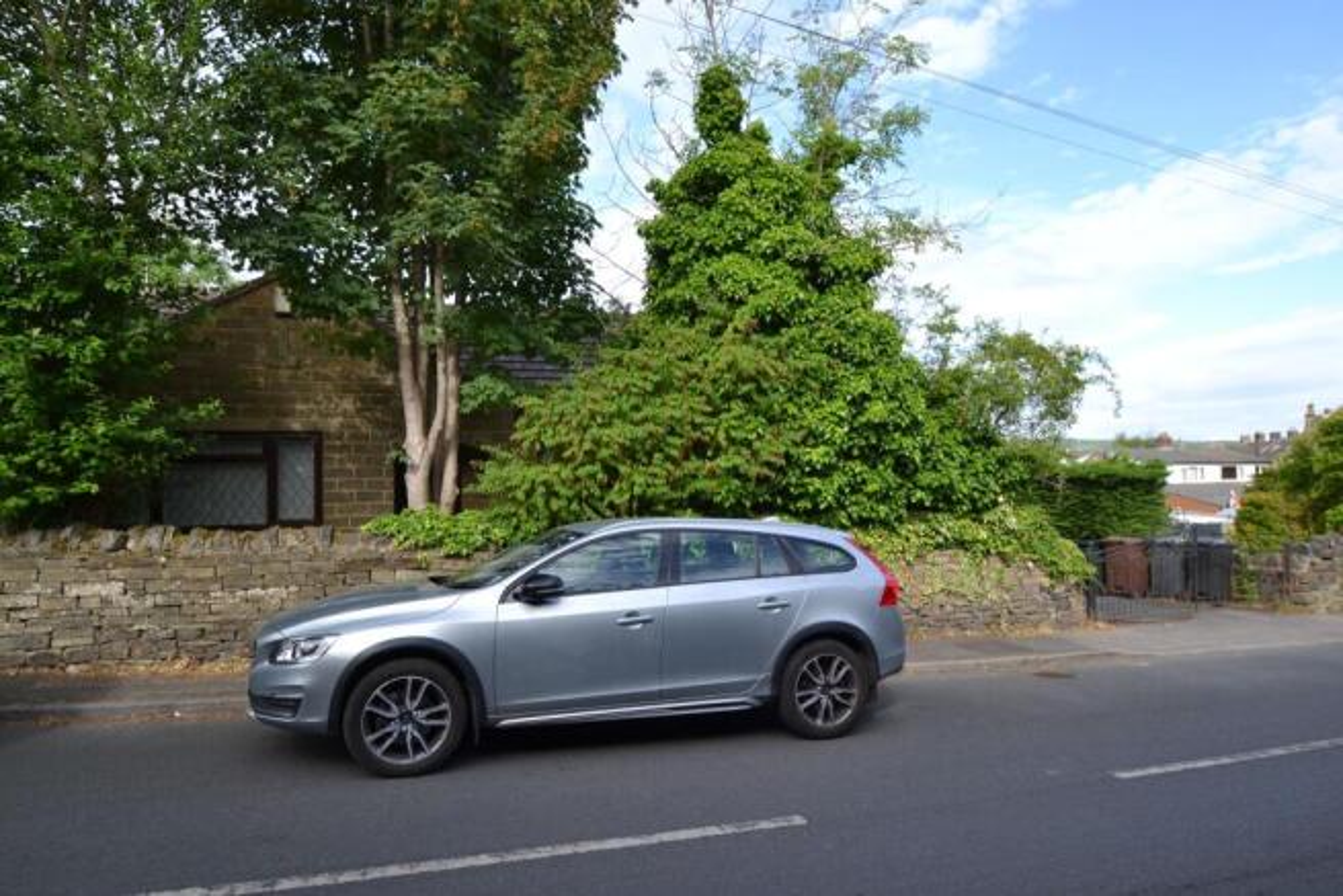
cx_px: 672
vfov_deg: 59.5
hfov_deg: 81.2
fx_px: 784
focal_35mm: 21
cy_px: 448
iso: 100
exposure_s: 1/160
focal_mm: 14
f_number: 6.3
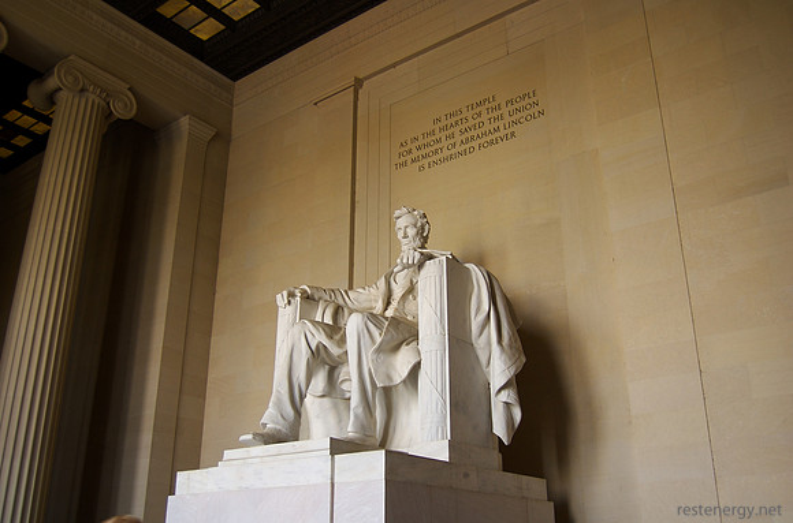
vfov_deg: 38.1
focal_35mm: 34
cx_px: 396
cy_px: 262
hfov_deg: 55.2
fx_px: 758
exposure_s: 1/30
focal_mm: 23
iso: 200
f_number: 3.8
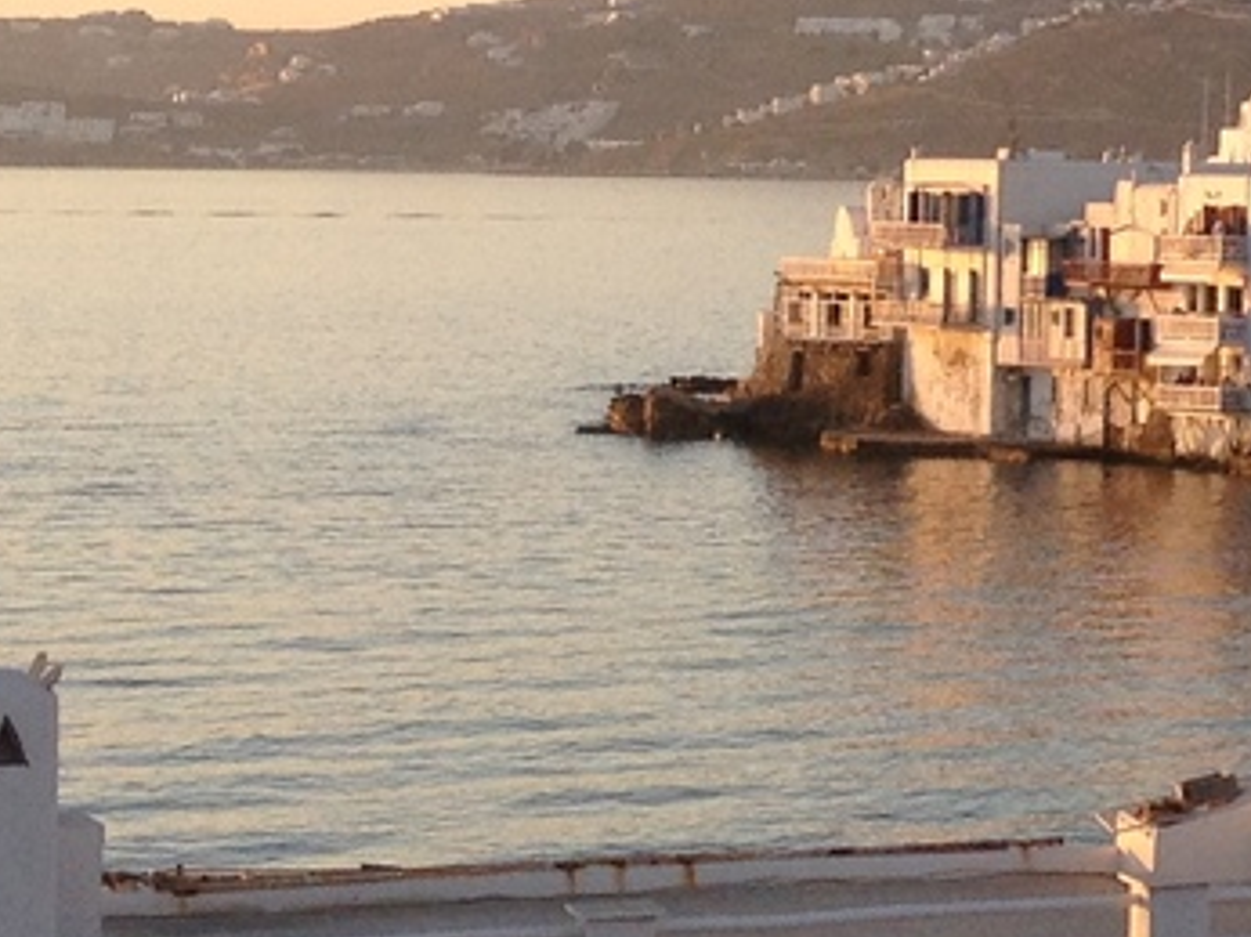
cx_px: 2144
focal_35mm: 162
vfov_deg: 9.1
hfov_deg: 11.4
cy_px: 116
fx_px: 5851
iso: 50
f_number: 2.4
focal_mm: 4.28
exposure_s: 1/468
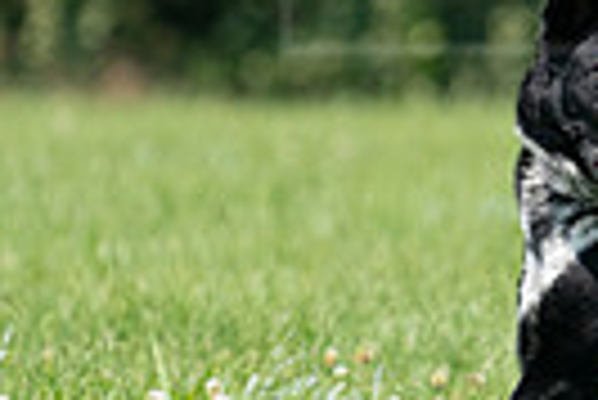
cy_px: -16
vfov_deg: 1.1
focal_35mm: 1240
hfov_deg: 1.7
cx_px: 710
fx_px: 20620
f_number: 5.6
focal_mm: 284
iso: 1250
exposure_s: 1/4000
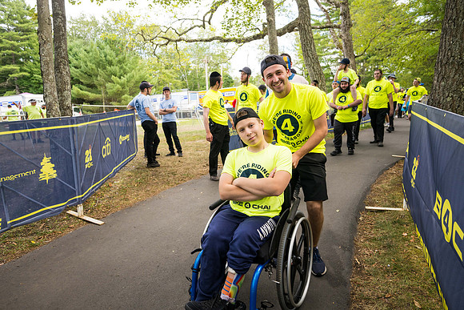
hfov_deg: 78.6
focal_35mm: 22
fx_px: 284
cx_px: 232
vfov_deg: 57.3
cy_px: 155
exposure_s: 1/500
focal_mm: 22
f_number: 4
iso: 400
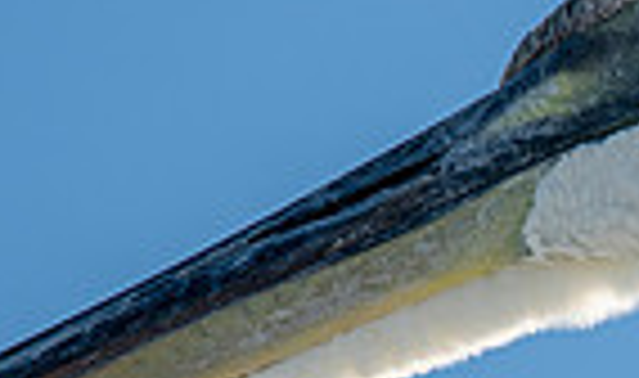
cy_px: 343
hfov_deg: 1.1
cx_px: 892
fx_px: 34488
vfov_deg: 0.6
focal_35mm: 2010
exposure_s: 1/2000
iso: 500
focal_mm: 420
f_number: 5.6
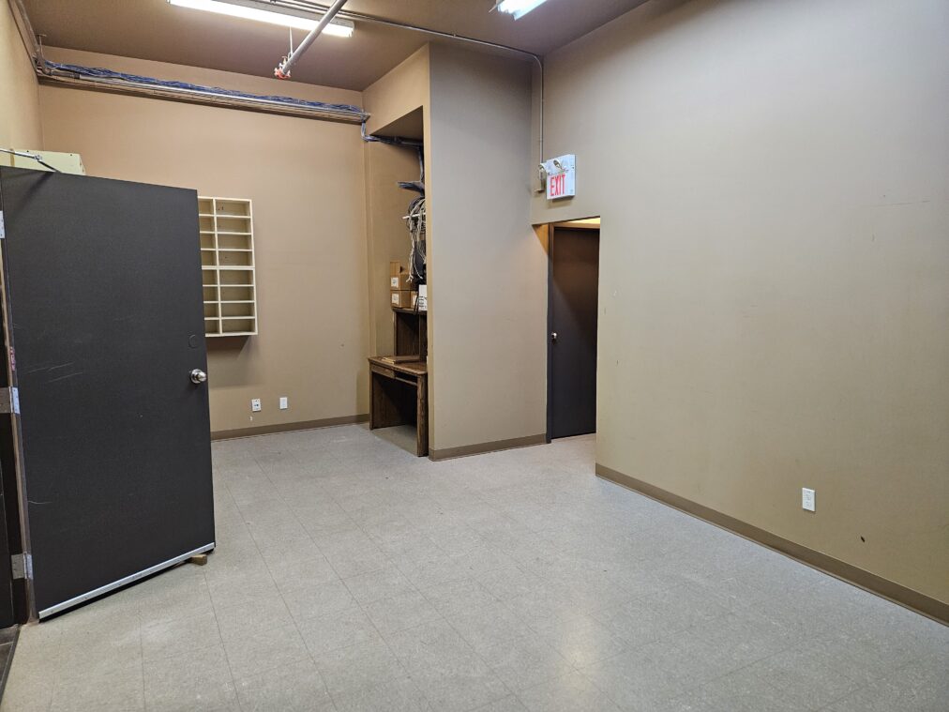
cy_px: 356
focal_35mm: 23
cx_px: 474
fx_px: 631
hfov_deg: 73.9
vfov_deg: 58.9
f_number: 1.8
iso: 400
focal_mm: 5.4
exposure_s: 1/120
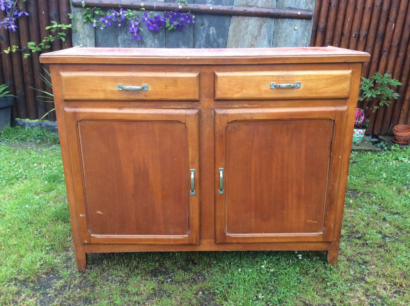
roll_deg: -1.2
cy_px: 153
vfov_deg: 44.1
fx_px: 378
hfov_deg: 56.9
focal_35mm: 32
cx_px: 205
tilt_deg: -19.6
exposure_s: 1/100
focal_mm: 3.3
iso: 64
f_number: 2.4
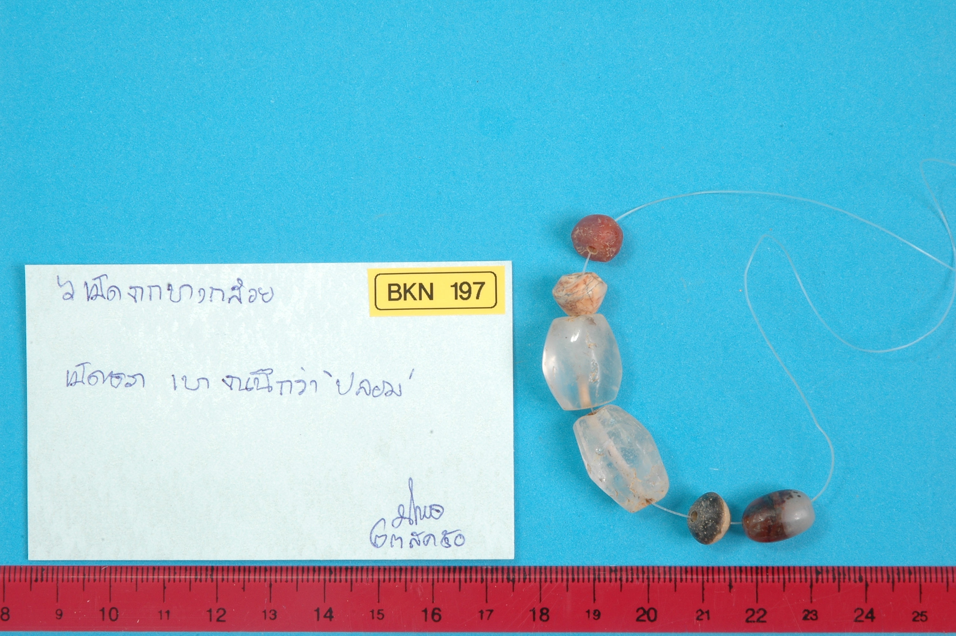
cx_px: 478
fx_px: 2786
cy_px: 318
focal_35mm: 105
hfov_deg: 19.5
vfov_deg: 13.0
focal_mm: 70
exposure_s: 1/10
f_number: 29
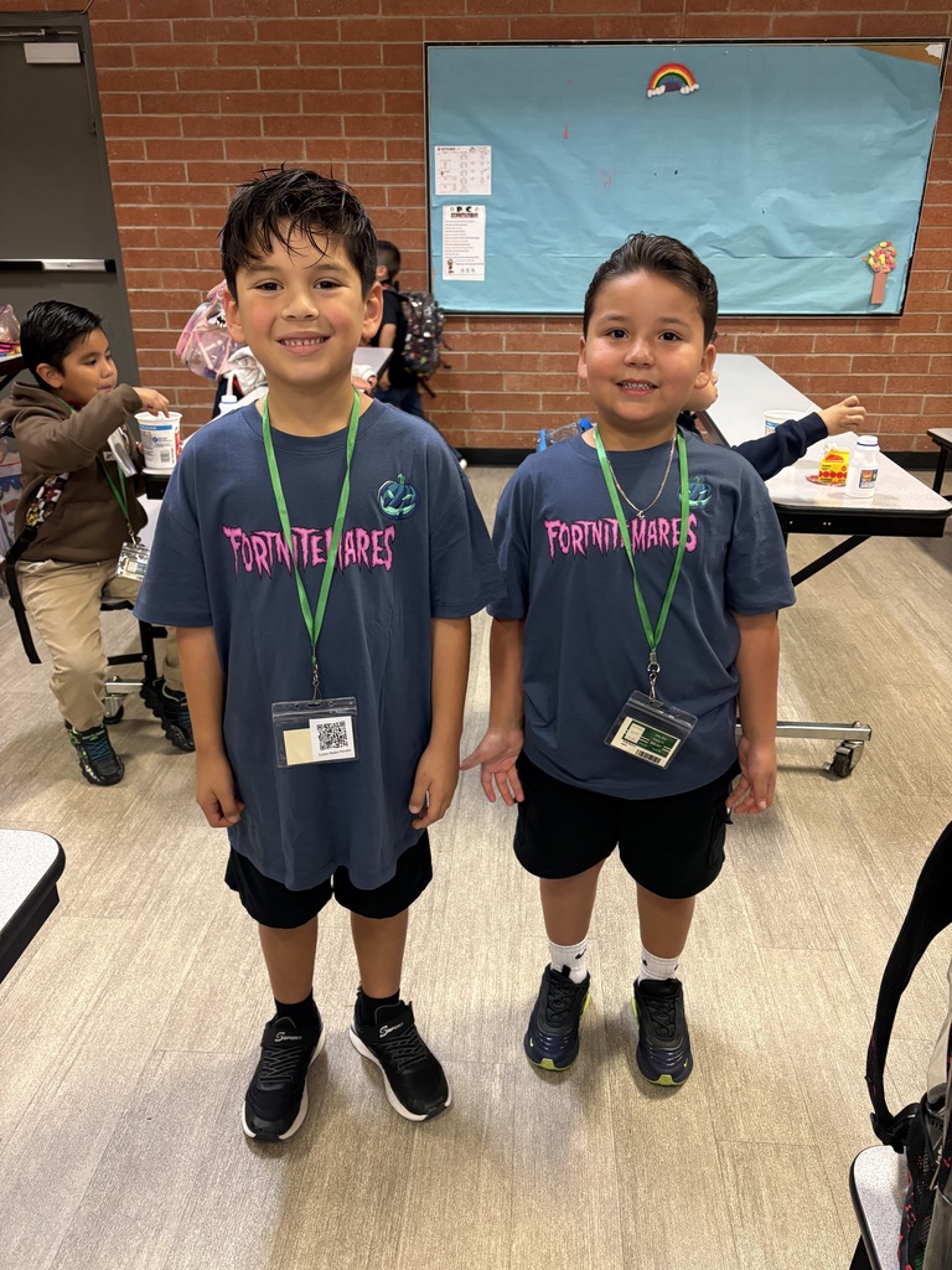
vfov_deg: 67.3
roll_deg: +0.3
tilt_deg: -22.8
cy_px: 635
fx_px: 953
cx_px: 476
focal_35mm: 26
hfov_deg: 53.1
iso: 320
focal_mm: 5.96
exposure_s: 1/60
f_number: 1.6
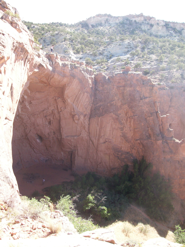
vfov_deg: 54.0
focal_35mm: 34
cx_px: 92
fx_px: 242
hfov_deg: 41.8
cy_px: 124
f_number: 2.8
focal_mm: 5.7
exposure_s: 1/210
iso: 64
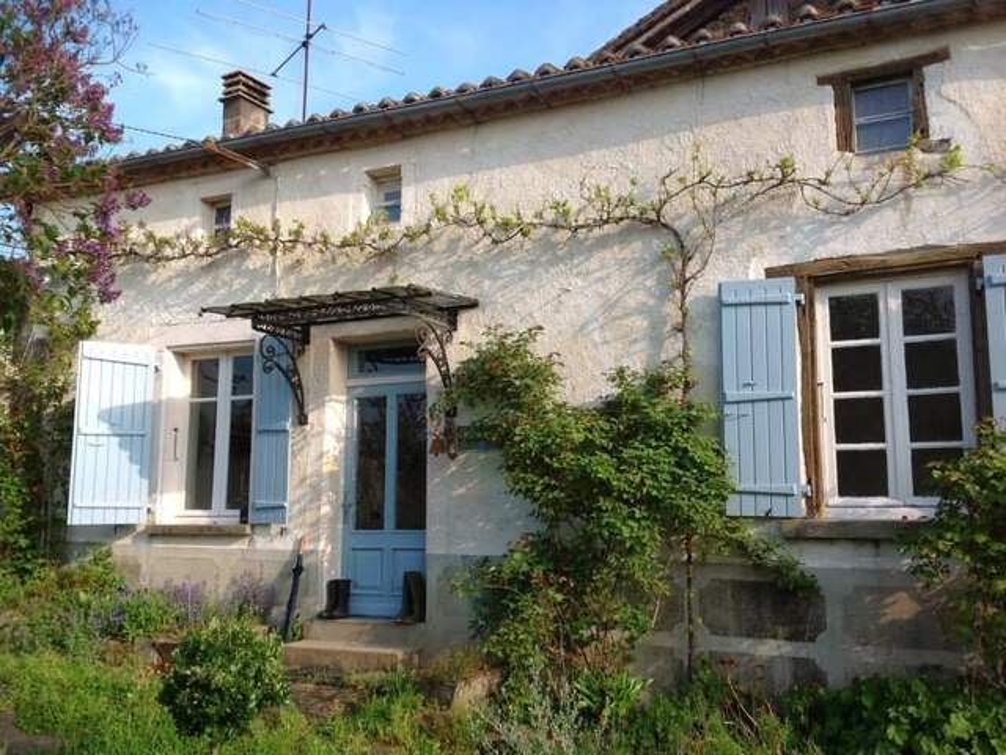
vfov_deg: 40.7
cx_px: 503
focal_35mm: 35
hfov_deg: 52.6
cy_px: 378
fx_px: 1017
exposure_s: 1/840
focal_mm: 4.28
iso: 50
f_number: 2.4
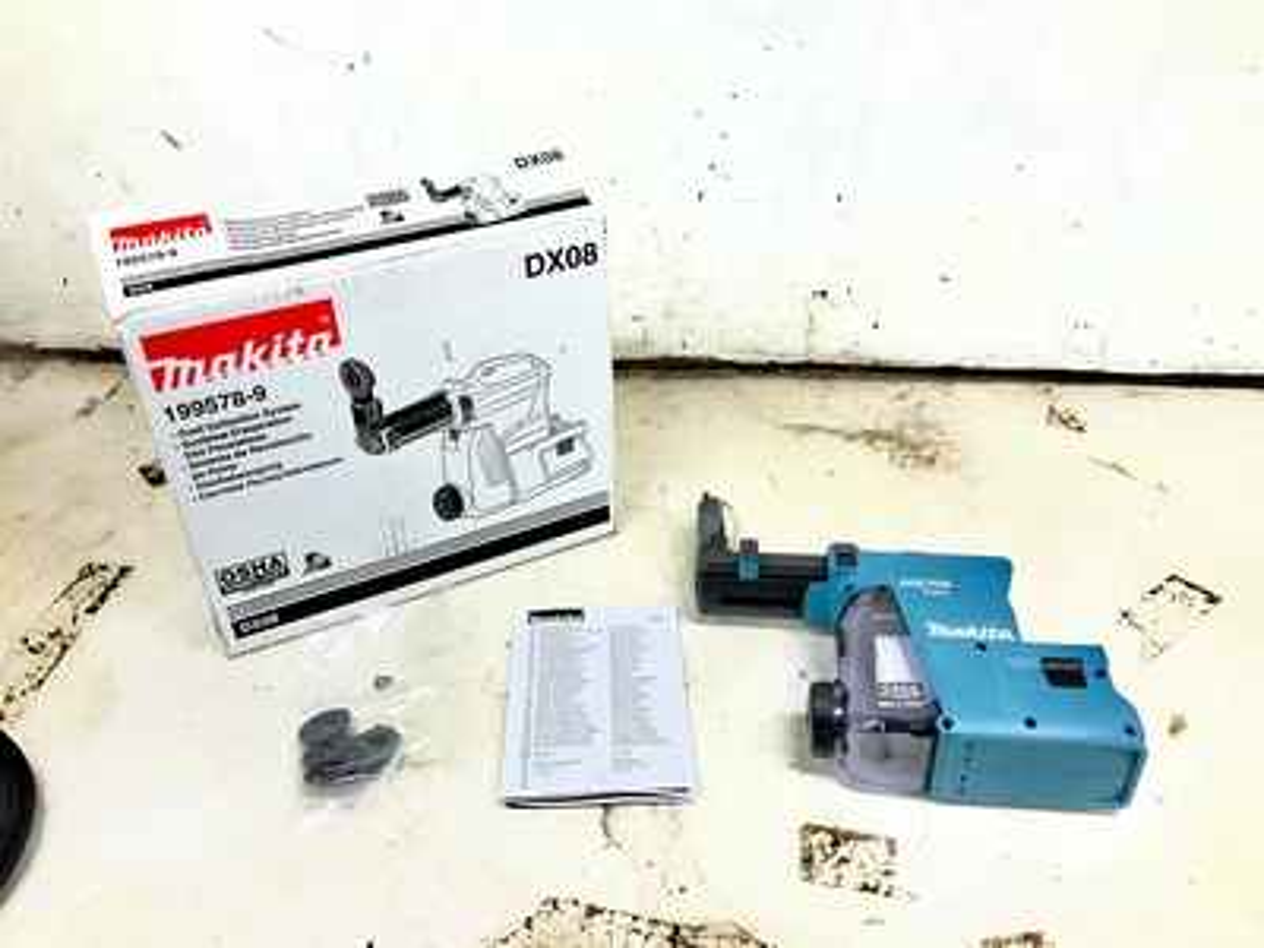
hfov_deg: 61.7
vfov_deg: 48.2
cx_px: 632
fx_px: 1059
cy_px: 474
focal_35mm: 29
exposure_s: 1/120
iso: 32
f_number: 1.8
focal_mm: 3
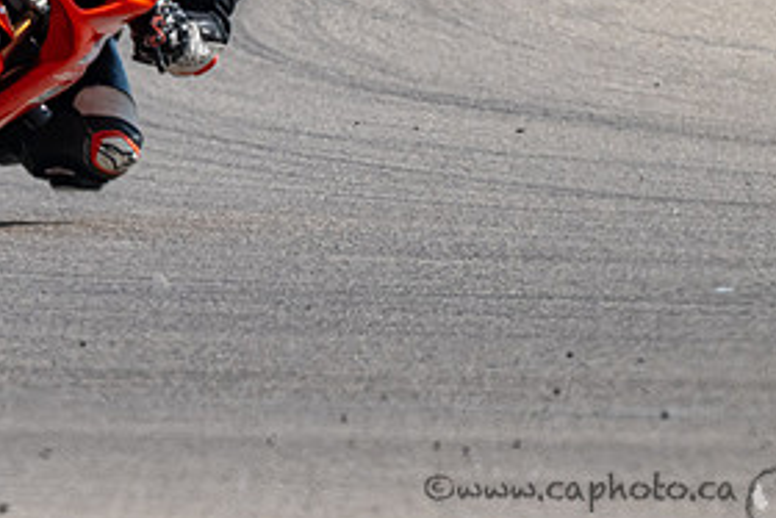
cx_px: -176
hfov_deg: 1.3
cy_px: 10
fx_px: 34160
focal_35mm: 1584
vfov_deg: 0.9
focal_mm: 600
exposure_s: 1/1250
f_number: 16
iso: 1250
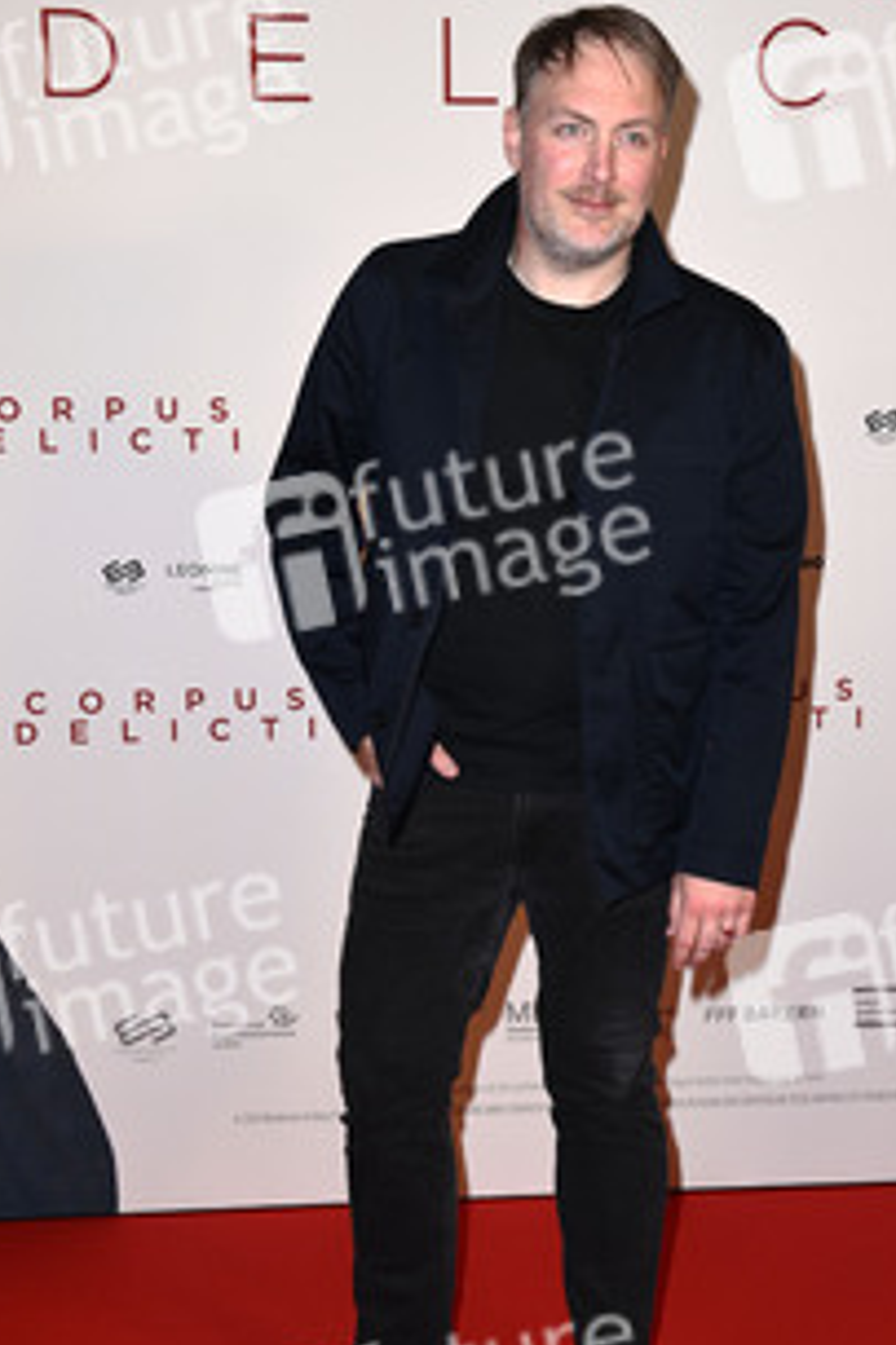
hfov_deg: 21.5
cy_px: 758
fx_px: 2354
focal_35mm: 63
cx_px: 552
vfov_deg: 31.9
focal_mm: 48
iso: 640
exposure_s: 1/320
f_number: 6.3
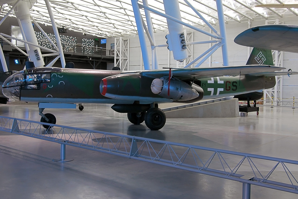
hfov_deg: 53.1
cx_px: 149
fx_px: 298
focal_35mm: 36
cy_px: 100
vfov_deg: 36.9
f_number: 3.5
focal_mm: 24
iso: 200
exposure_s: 1/10
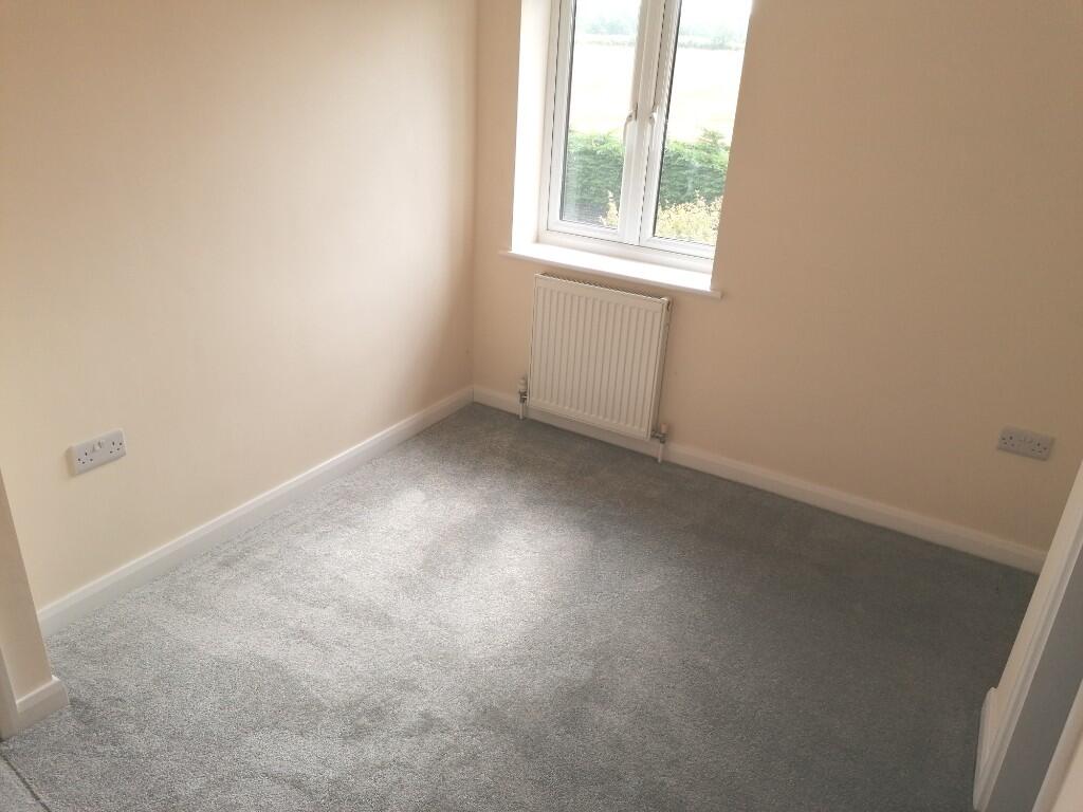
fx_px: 845
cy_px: 406
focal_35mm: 27
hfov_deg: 65.3
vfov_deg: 51.4
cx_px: 542
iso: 50
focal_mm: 4.75
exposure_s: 1/192
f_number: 1.8
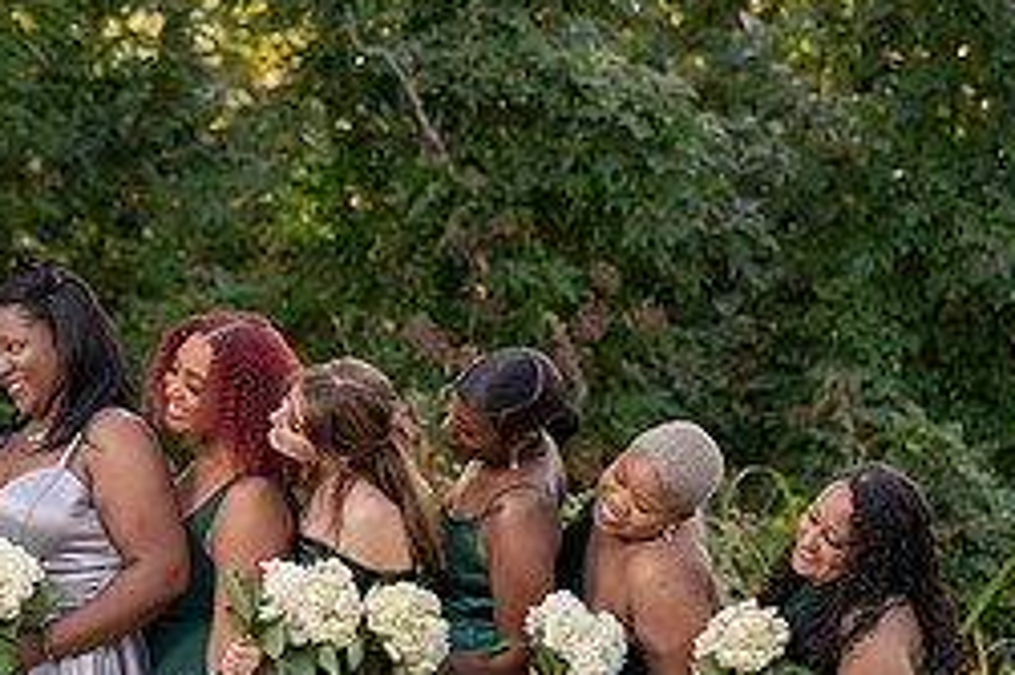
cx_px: -3
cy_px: 599
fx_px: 9692
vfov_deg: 4.0
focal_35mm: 344
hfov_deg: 6.0
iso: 160
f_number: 4
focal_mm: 144
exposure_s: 1/200
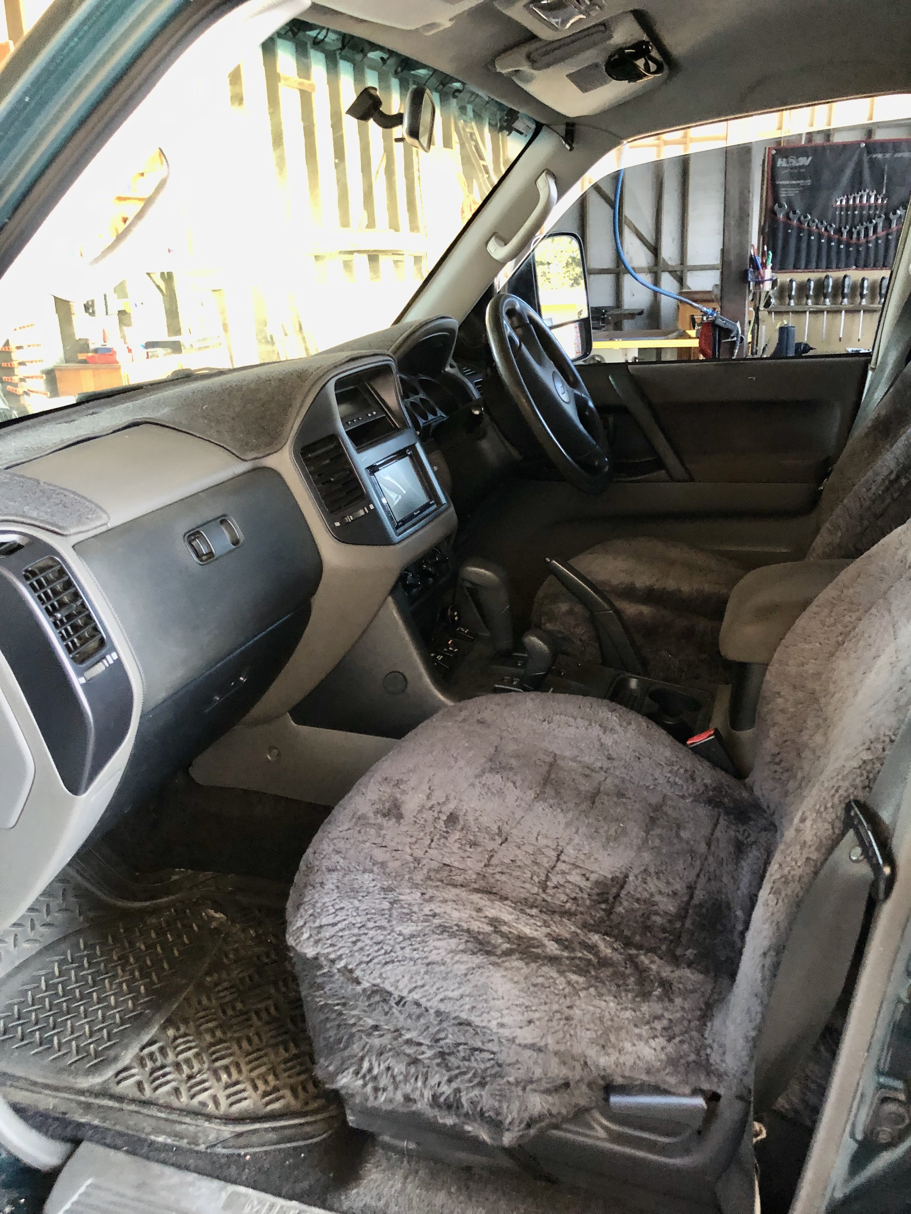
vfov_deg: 63.4
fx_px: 983
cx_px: 456
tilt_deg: -19.0
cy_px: 607
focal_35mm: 28
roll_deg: +2.5
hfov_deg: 49.7
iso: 100
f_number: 1.8
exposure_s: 1/7
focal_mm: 3.99
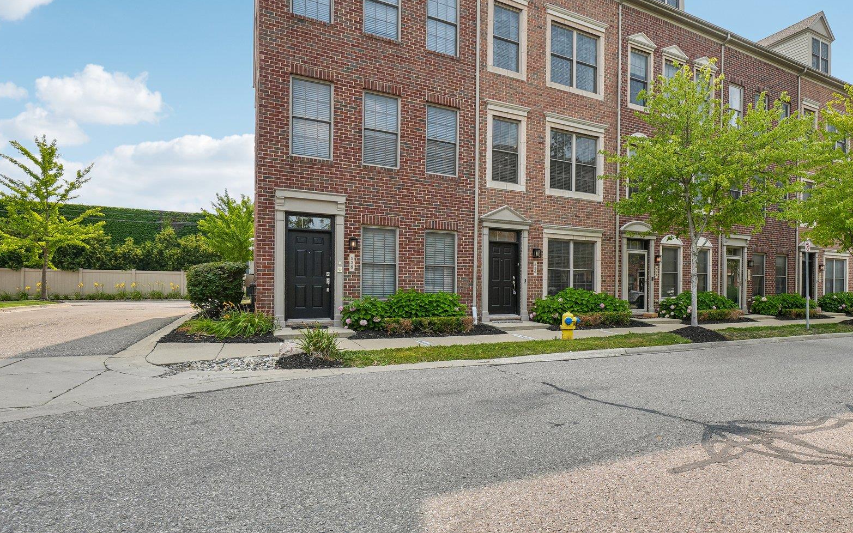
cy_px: 290
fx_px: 465
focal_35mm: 20
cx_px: 554
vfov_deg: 59.6
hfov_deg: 82.8
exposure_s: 1/200
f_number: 8
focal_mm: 10
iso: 100
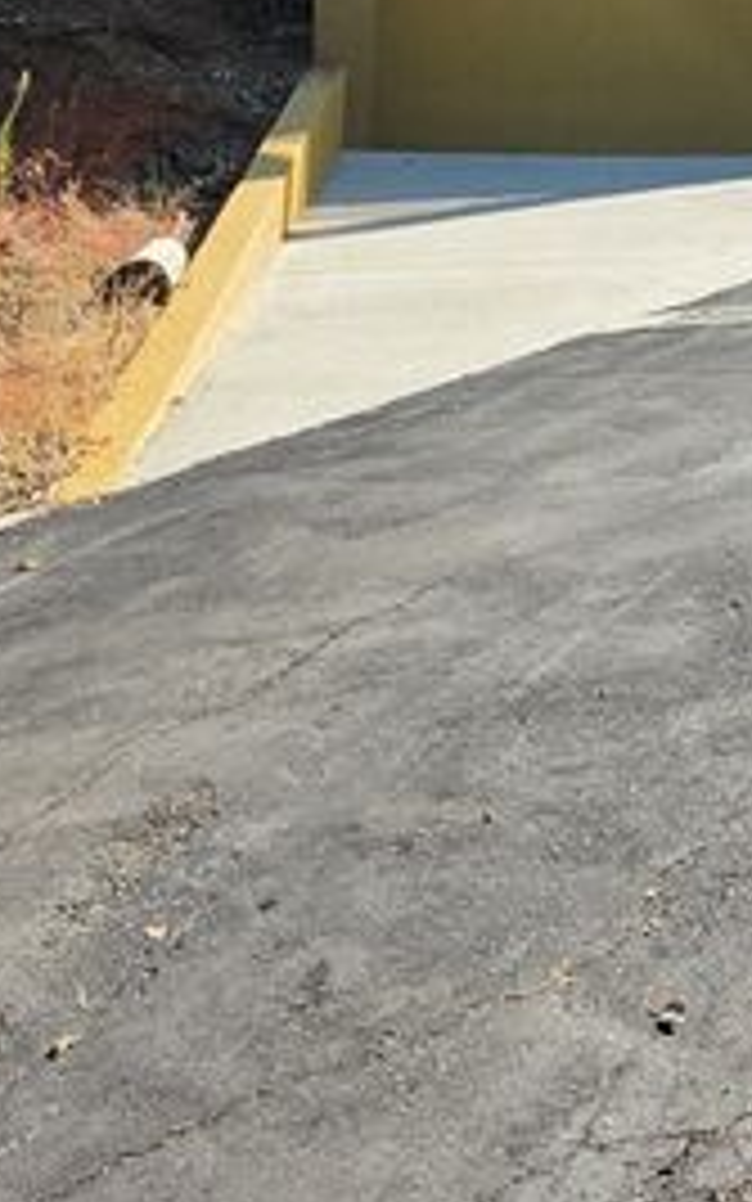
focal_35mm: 61
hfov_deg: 20.0
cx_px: 910
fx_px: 1999
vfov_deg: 30.9
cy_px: -11
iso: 64
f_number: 1.4
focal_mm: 6.5
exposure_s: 1/4538
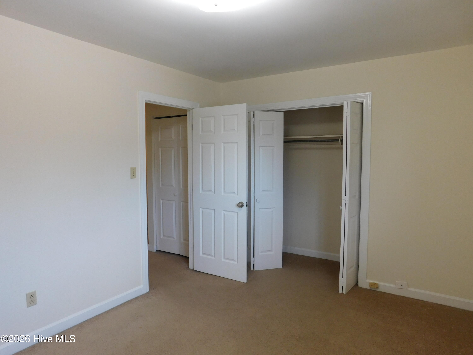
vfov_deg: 58.9
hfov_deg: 73.9
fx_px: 314
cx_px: 236
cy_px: 178
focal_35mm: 23
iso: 125
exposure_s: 1/50
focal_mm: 4
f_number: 3
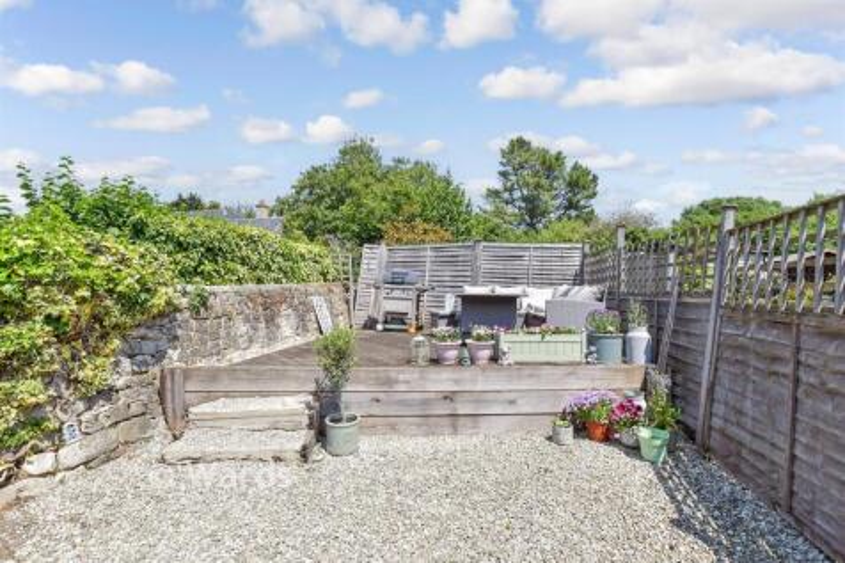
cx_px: 422
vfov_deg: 77.3
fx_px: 352
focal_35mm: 15
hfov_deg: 100.4
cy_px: 282
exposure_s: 1/800
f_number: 8
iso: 320
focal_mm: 10
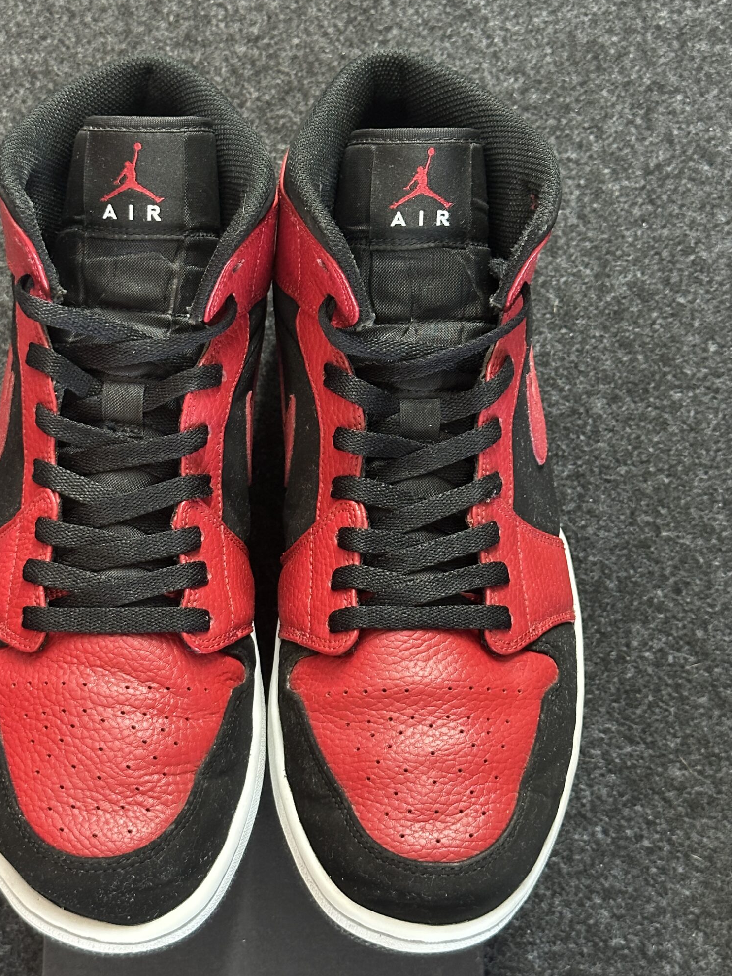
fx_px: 1748
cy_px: 498
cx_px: 274
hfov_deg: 23.6
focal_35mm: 62
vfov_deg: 31.2
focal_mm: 6.86
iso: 500
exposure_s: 1/25
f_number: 1.78
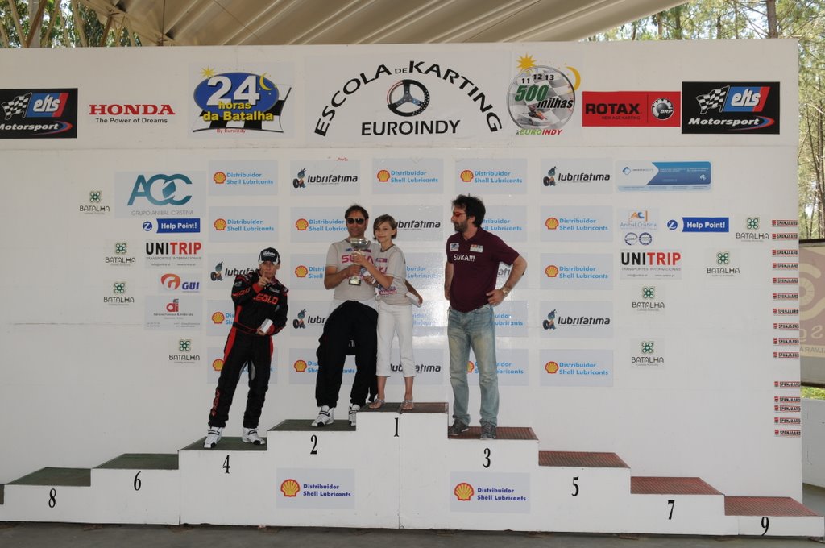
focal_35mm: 34
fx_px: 790
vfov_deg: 38.3
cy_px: 274
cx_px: 412
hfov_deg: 55.2
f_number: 8
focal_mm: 23
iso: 200
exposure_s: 1/60
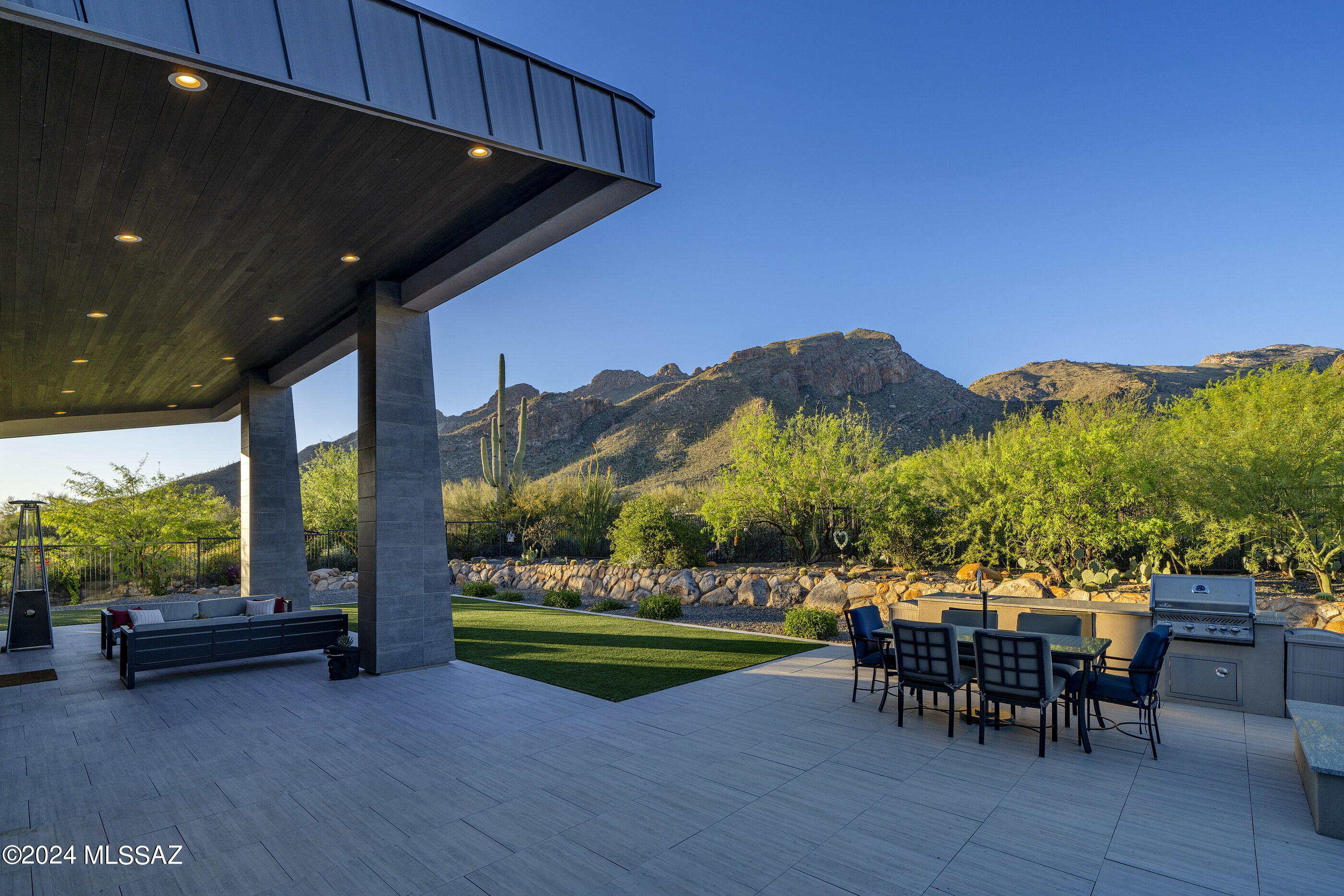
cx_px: 672
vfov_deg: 77.3
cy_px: 448
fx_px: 560
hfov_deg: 100.4
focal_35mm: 15
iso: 100
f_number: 9
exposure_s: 1/80
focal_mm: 15
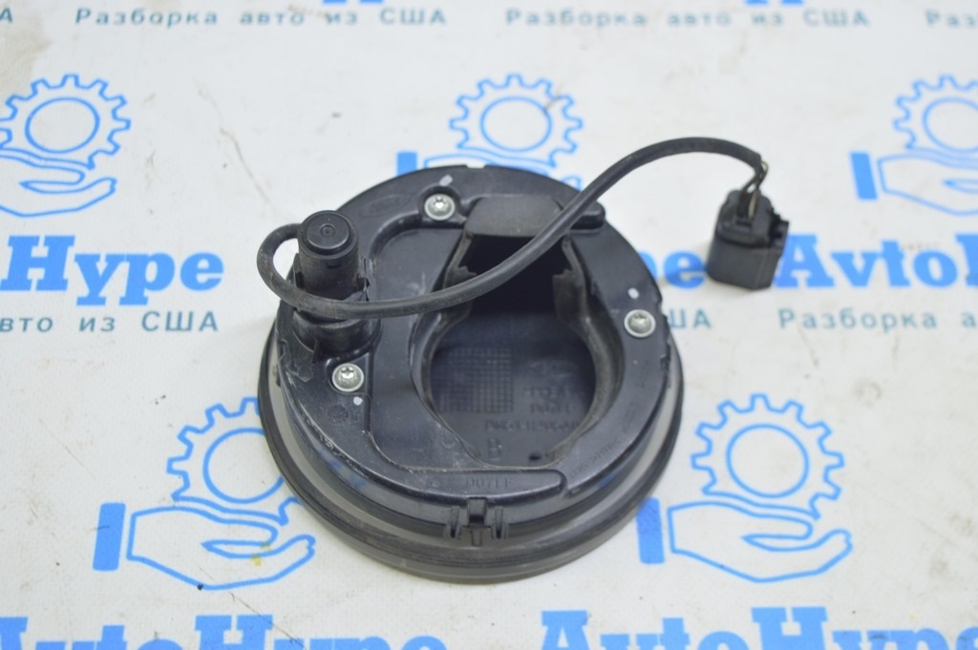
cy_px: 325
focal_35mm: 52
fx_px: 1425
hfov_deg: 37.9
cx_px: 489
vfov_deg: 25.7
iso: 400
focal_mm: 35
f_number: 5.6
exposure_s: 1/20
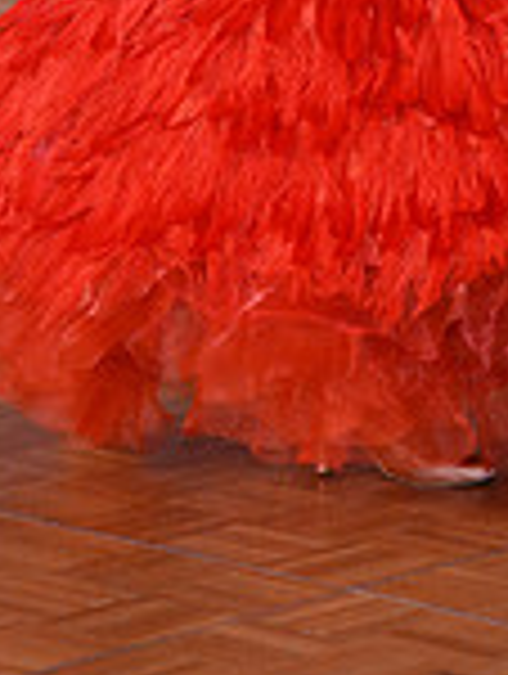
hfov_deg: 4.4
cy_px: -364
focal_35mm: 341
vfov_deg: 5.7
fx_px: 6653
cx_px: 497
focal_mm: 92
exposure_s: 1/250
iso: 1250
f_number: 4.5
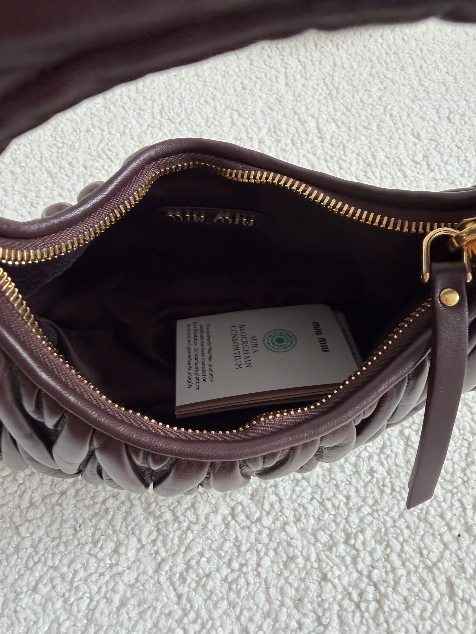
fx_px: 440
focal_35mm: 24
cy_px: 317
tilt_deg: -61.2
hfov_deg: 56.8
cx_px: 238
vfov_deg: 71.6
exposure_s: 1/121
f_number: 2.2
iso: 200
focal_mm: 2.22
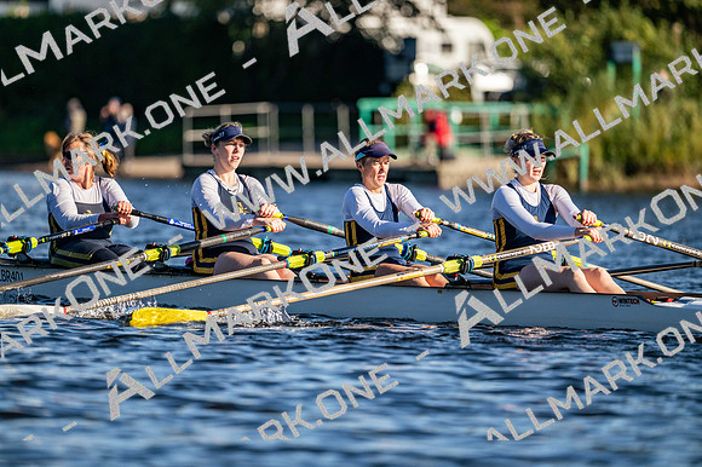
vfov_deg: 3.4
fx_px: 7797
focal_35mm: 400
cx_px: 351
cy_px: 234
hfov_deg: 5.2
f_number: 4.5
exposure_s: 1/2500
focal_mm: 400
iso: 280
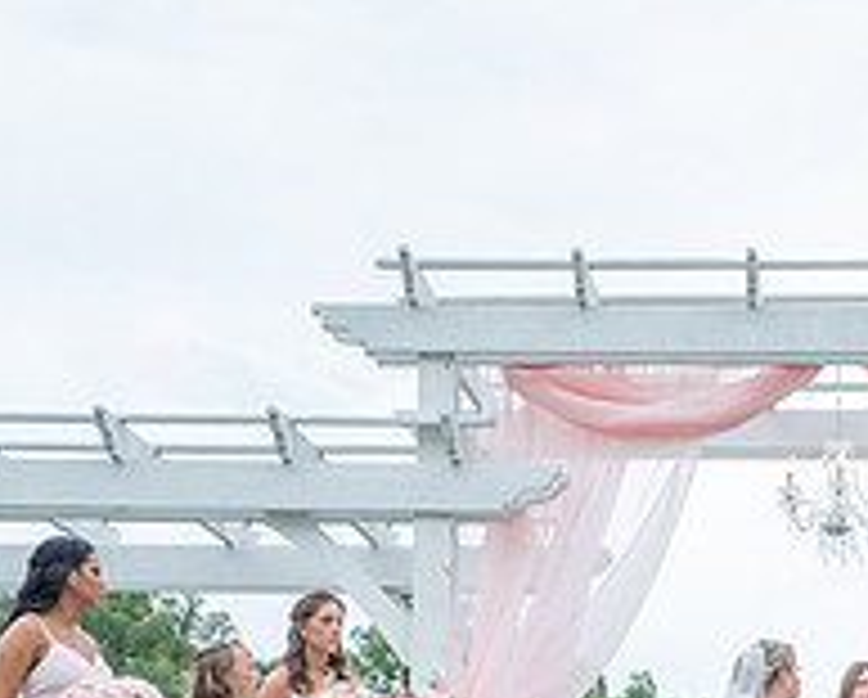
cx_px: 788
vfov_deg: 14.9
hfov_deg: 18.5
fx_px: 2624
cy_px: 693
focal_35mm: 102
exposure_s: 1/200
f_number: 5
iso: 125
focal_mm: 31
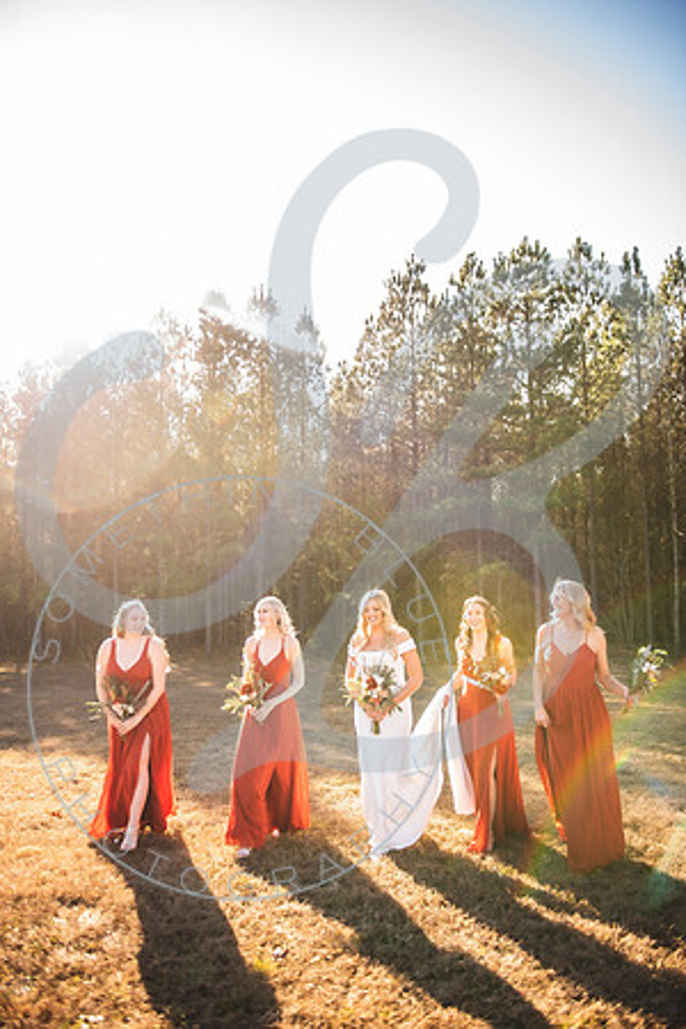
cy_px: 514
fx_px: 772
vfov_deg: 67.4
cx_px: 343
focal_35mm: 27
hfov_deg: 47.9
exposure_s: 1/250
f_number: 2.8
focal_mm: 27
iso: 100
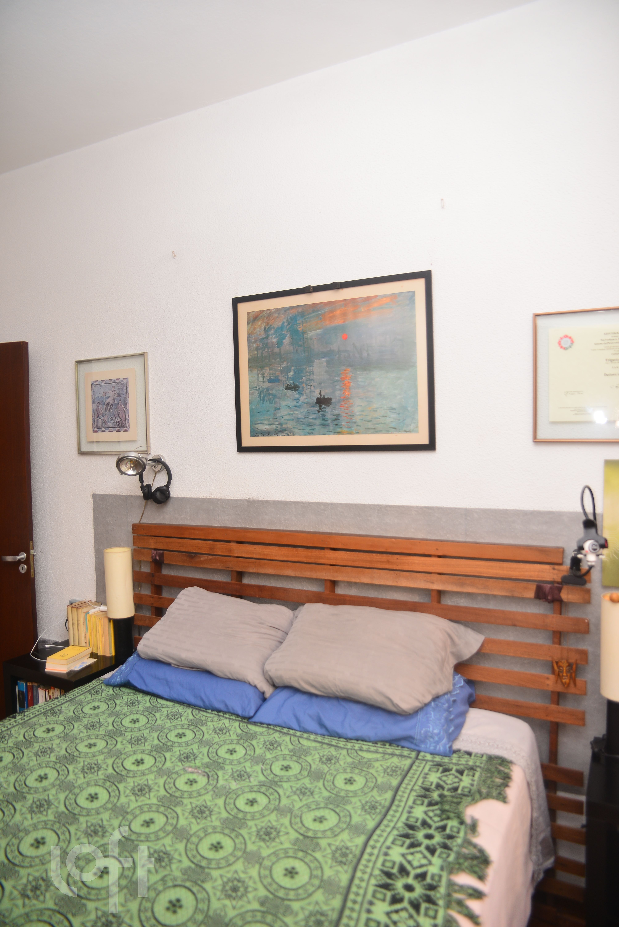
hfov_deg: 41.1
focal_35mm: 32
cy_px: 464
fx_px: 825
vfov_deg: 58.7
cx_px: 310
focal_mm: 32
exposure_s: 1/200
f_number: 2.8
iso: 250
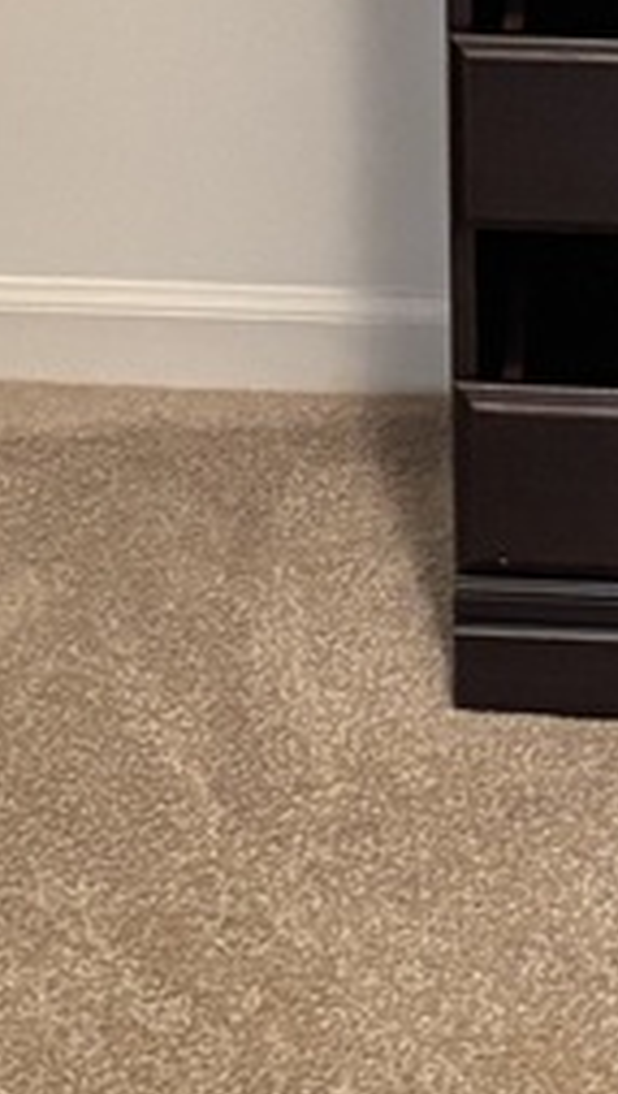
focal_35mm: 161
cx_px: 441
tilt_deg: -12.6
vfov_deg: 12.3
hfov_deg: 7.6
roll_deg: +1.0
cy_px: -835
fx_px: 4673
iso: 640
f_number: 1.6
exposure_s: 1/40
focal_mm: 5.96
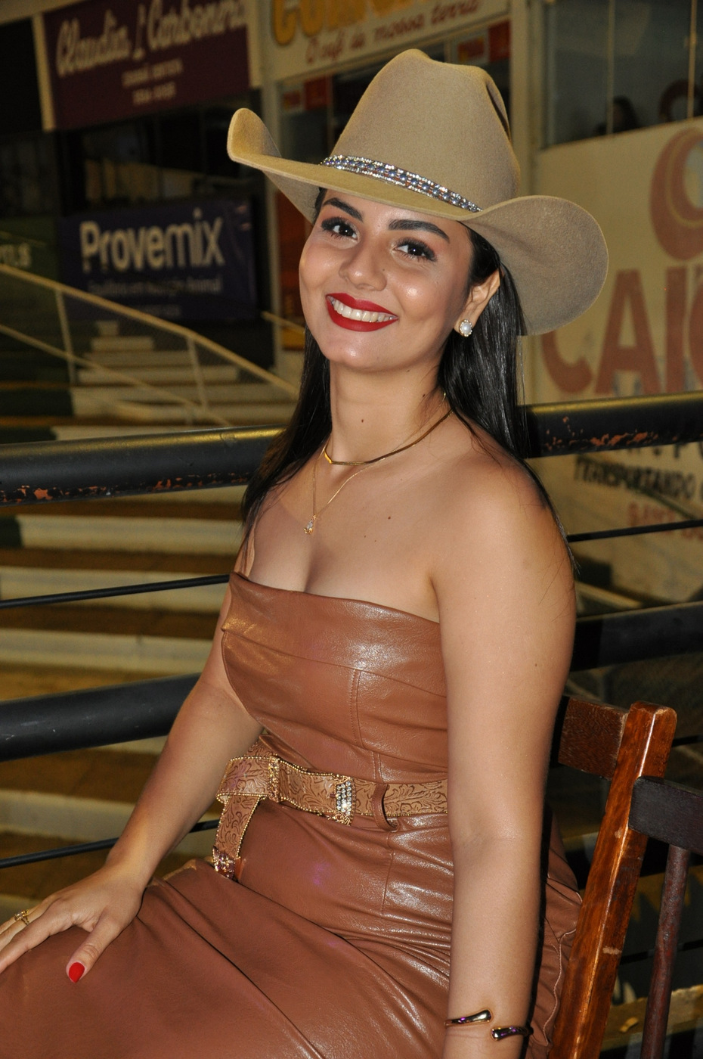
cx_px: 352
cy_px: 530
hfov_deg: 23.7
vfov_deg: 35.1
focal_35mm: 57
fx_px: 1674
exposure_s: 1/60
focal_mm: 38
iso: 800
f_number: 4.5
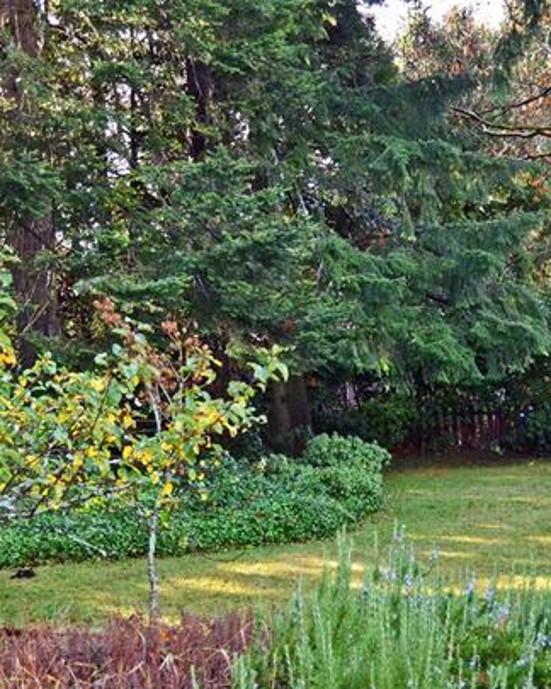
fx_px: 1305
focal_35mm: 64
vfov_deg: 29.6
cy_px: 306
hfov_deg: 23.8
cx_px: 255
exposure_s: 1/125
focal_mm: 18
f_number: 3.5
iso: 200
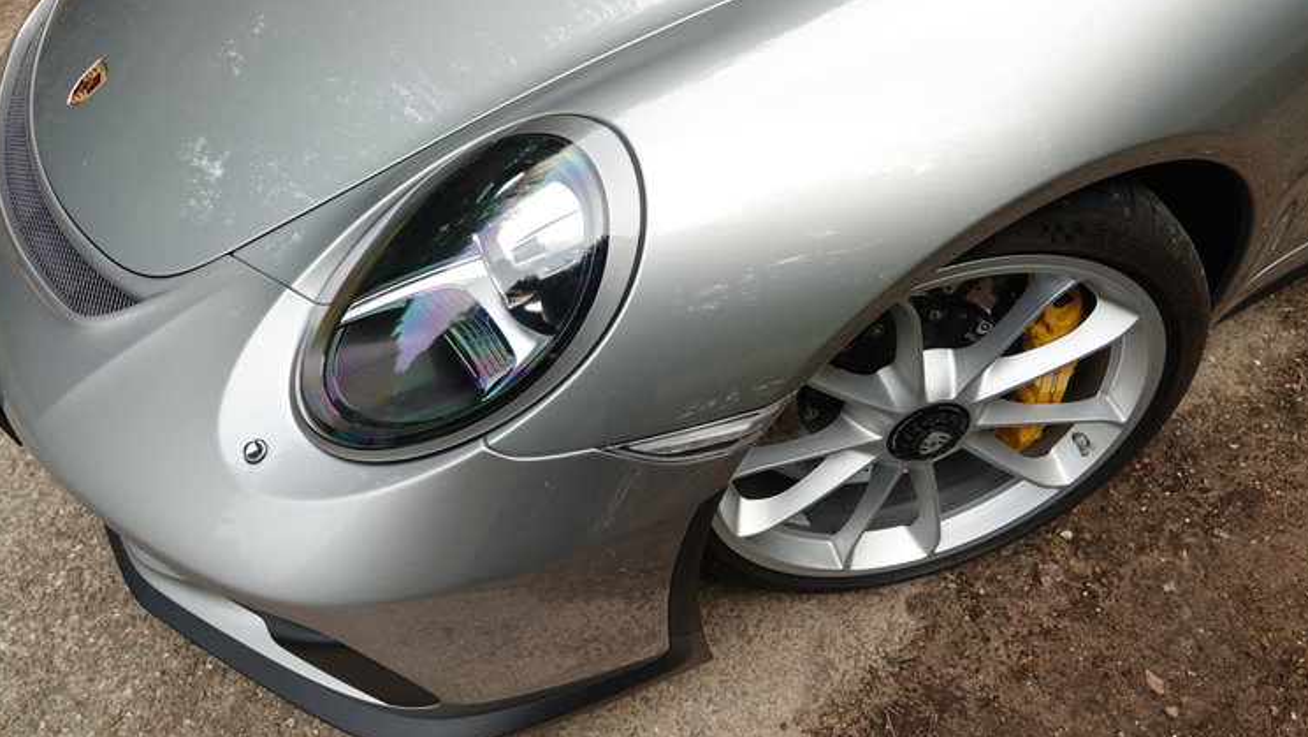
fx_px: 937
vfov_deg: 42.9
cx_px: 657
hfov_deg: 69.8
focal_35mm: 27
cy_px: 348
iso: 100
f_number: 4
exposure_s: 1/80
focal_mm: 9.14
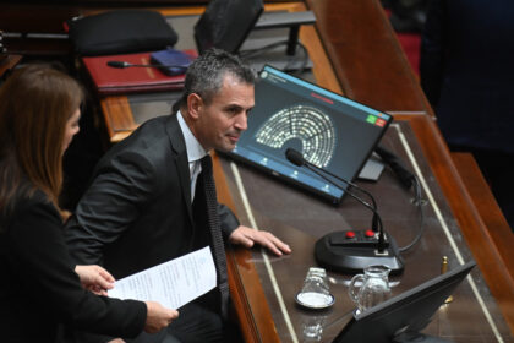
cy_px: 172
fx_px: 2070
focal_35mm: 145
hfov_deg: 14.2
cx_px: 257
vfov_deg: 9.5
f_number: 2.8
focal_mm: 145
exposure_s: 1/400
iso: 3200
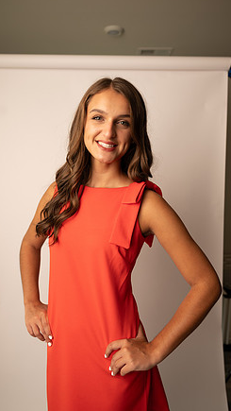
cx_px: 108
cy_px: 210
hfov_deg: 44.4
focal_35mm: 26
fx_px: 283
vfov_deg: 71.9
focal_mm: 24
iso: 100
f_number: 3.2
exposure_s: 1/160
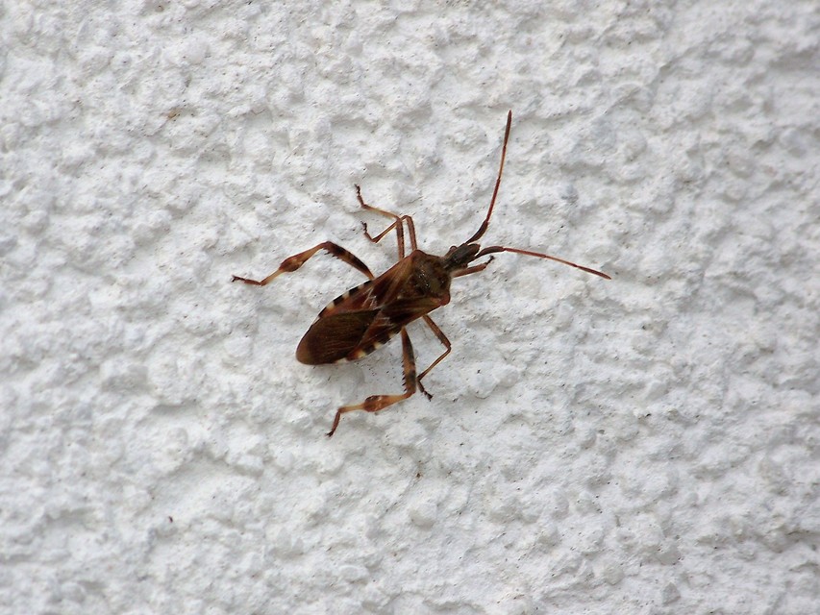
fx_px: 10235
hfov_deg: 4.6
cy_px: 308
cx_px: 410
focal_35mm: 432
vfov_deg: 3.4
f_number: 4.8
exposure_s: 1/100
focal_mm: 70.2
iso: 64
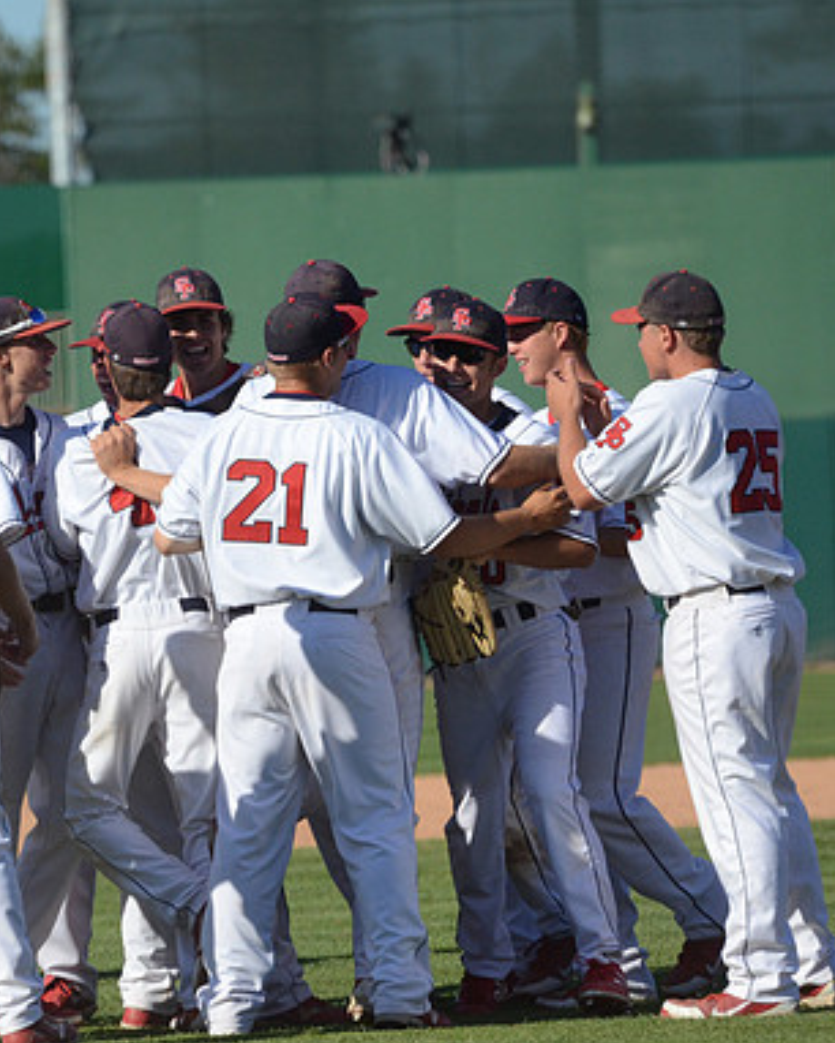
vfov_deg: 4.3
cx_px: 347
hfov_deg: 3.5
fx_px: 13828
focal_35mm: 448
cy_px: 522
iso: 1000
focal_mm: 210
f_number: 5.3
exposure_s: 1/8000
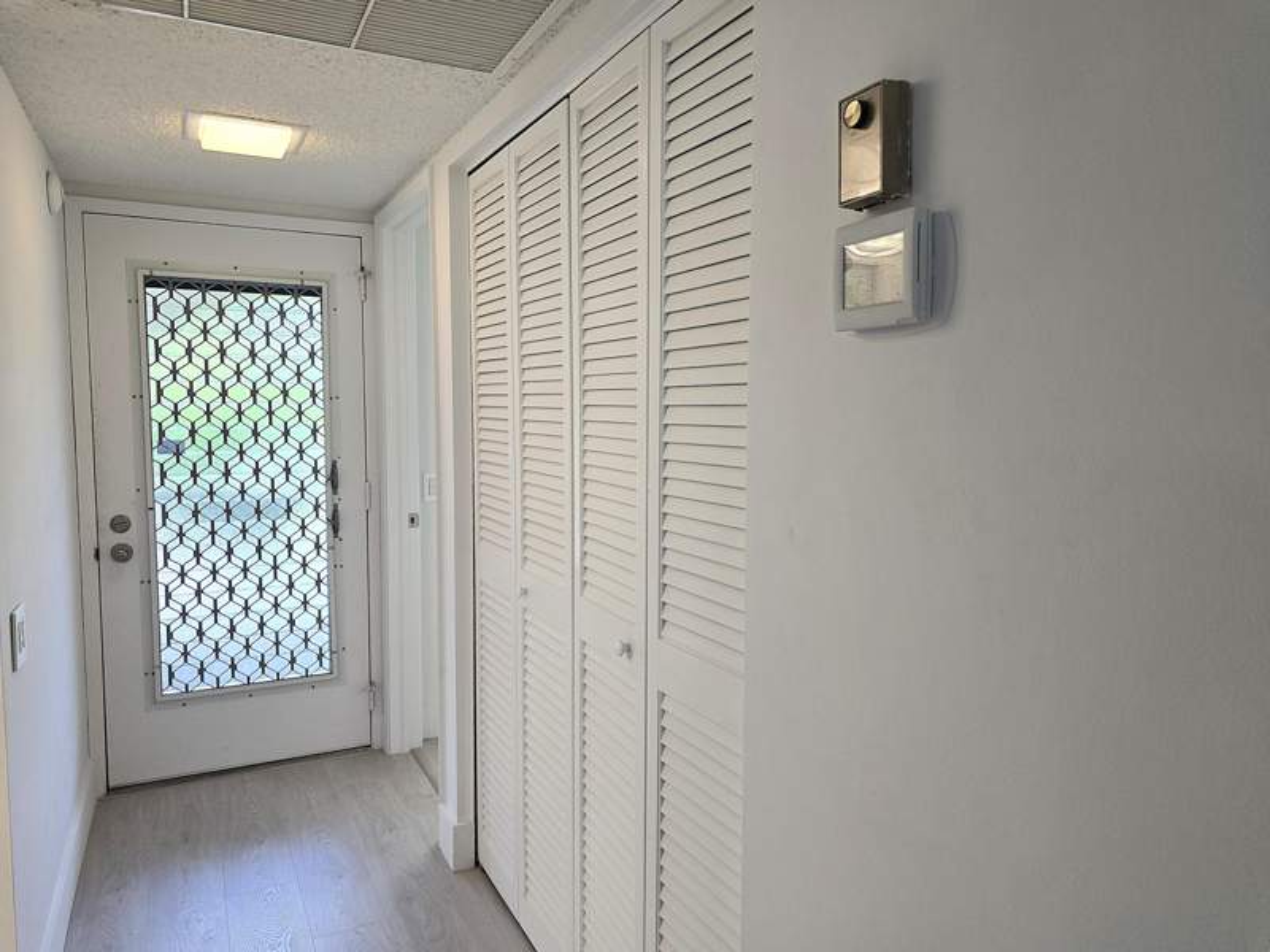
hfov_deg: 73.9
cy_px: 476
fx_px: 844
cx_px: 635
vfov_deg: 58.9
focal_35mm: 23
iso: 100
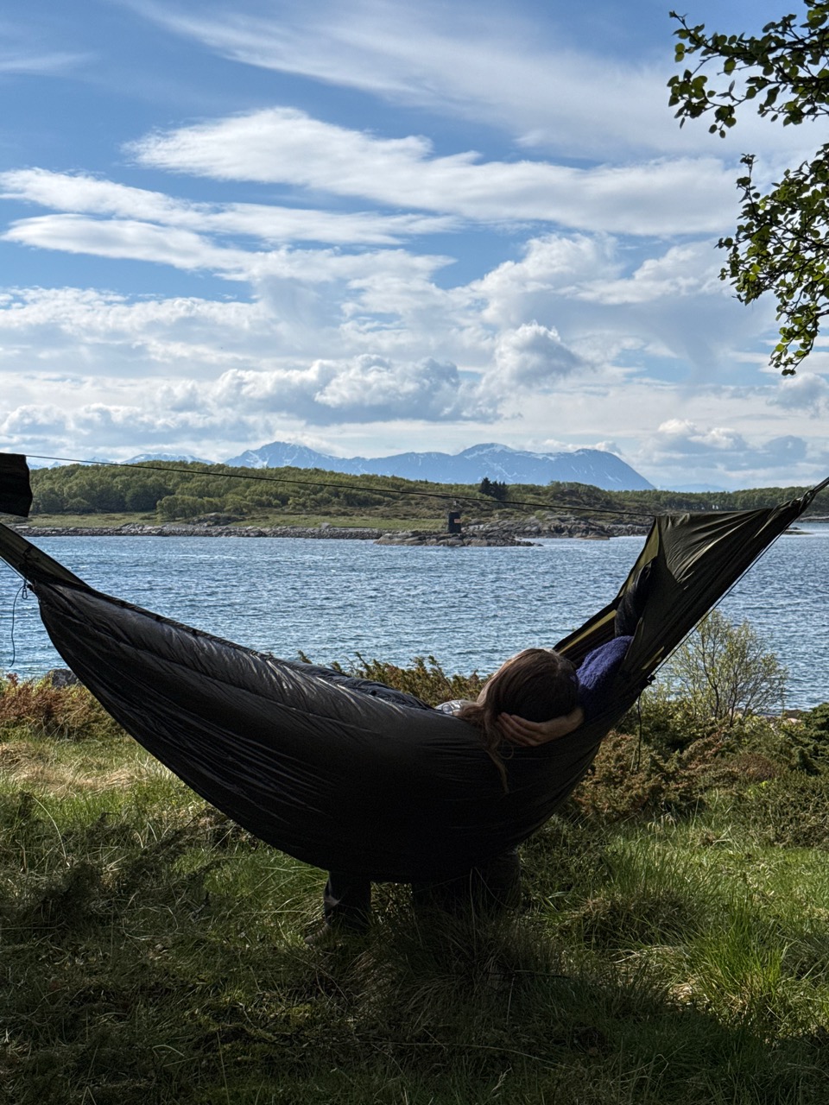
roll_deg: +0.1
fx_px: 1533
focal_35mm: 48
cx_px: 414
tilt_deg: -2.6
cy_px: 552
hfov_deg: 30.3
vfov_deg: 39.7
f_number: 1.78
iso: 64
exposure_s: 1/11364
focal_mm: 6.76
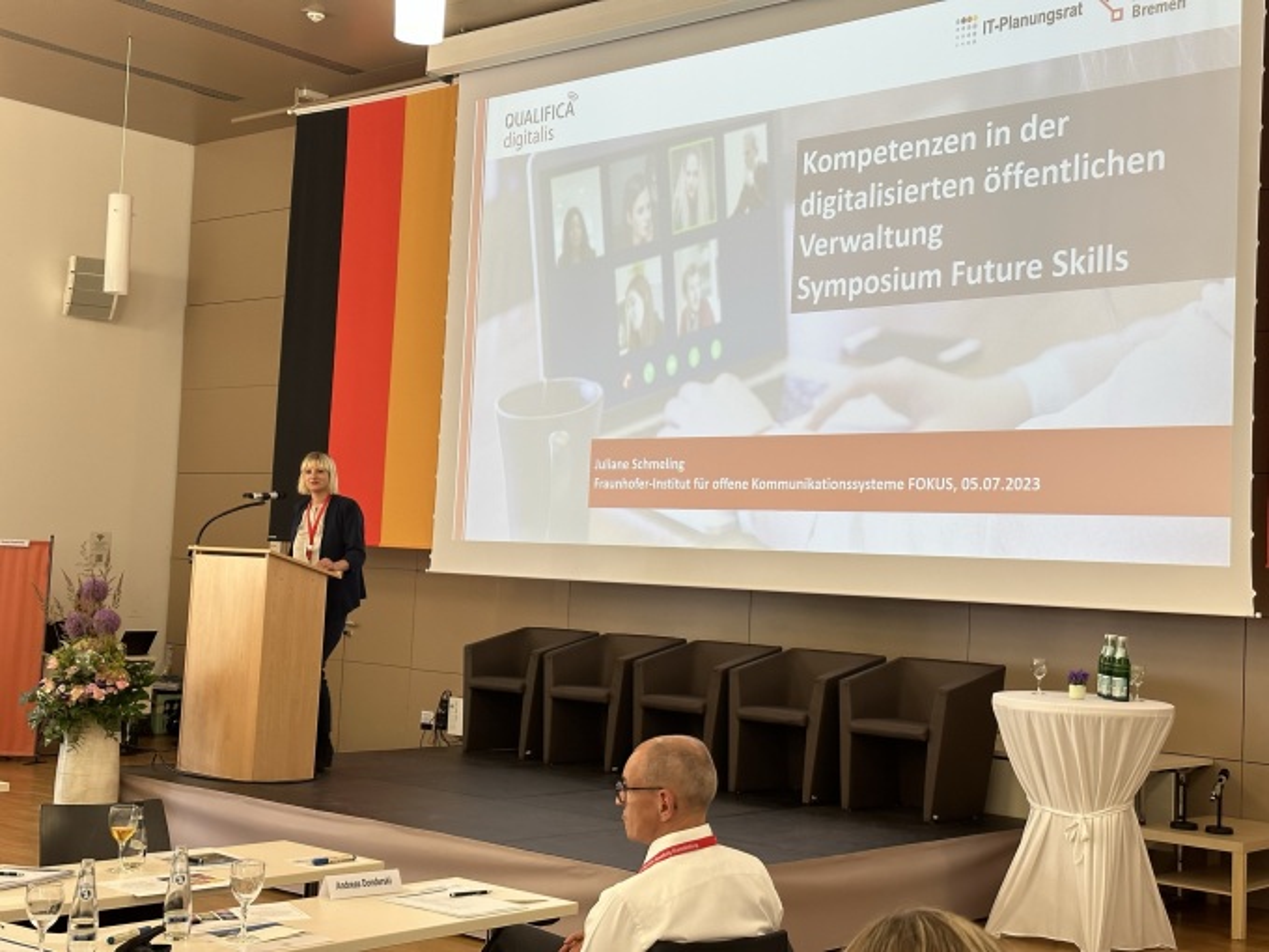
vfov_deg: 30.3
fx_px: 1760
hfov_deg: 39.7
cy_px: 476
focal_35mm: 48
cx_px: 634
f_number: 1.78
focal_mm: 6.86
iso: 80
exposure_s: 1/100
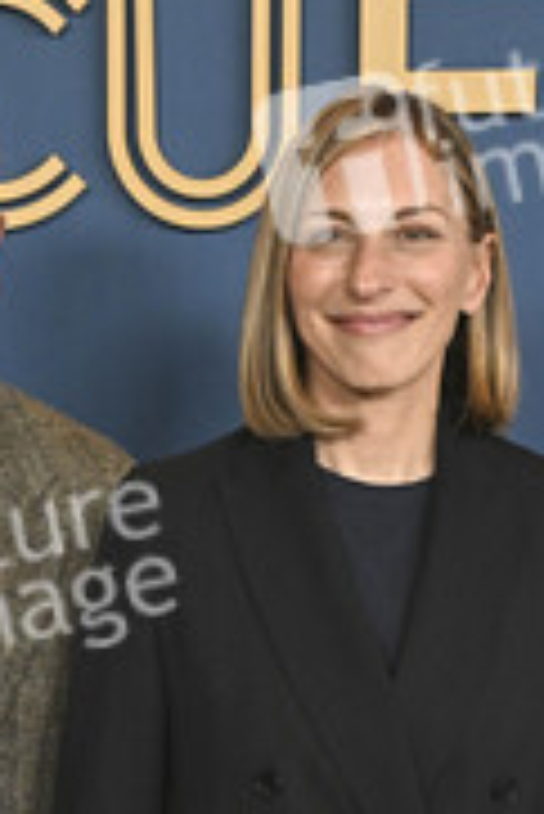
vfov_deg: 20.3
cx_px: 76
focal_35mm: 97
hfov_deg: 14.0
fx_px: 2194
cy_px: 814
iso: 2000
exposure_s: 1/320
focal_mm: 44
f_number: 5
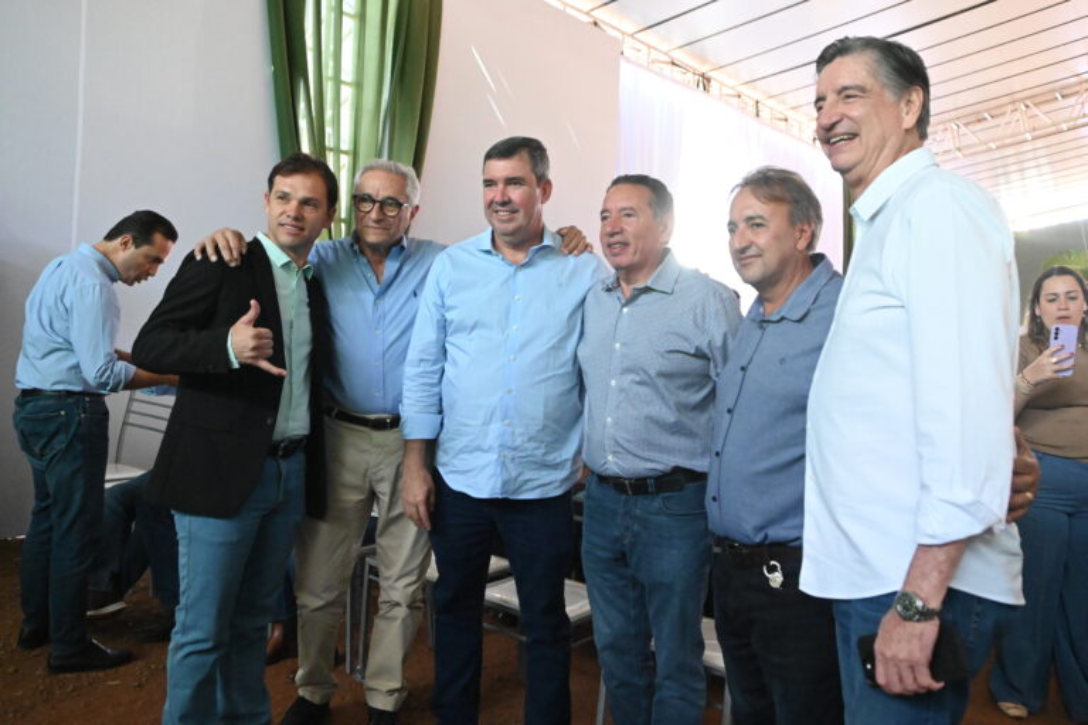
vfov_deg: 43.6
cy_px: 362
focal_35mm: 30
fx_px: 907
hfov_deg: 61.9
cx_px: 544
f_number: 4
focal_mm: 20
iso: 8000
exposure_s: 1/500
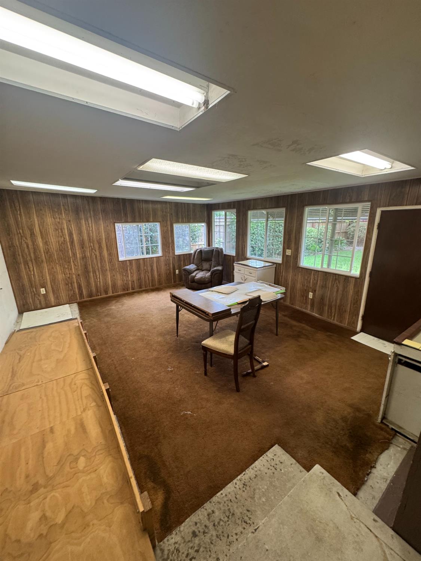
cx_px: 210
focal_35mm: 14
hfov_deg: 85.7
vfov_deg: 102.1
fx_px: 227
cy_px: 280
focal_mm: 2.22
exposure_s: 1/120
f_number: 2.2
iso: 160
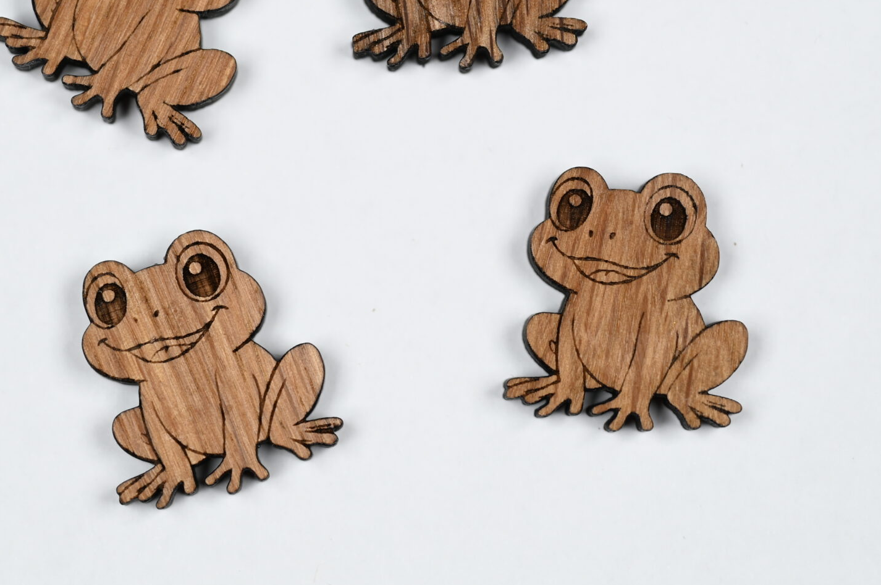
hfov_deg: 12.3
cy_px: 162
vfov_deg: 8.2
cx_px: 394
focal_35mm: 167
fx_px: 4083
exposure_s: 1/100
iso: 100
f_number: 4
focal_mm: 93
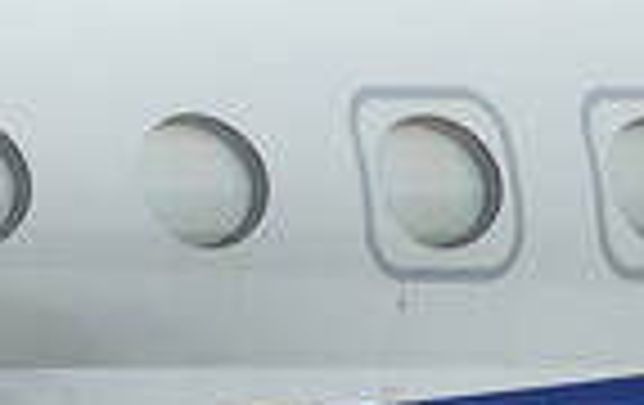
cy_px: 268
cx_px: -504
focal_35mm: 1576
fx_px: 27715
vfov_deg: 0.8
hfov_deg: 1.3
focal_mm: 126.36
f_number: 4
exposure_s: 1/250
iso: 160
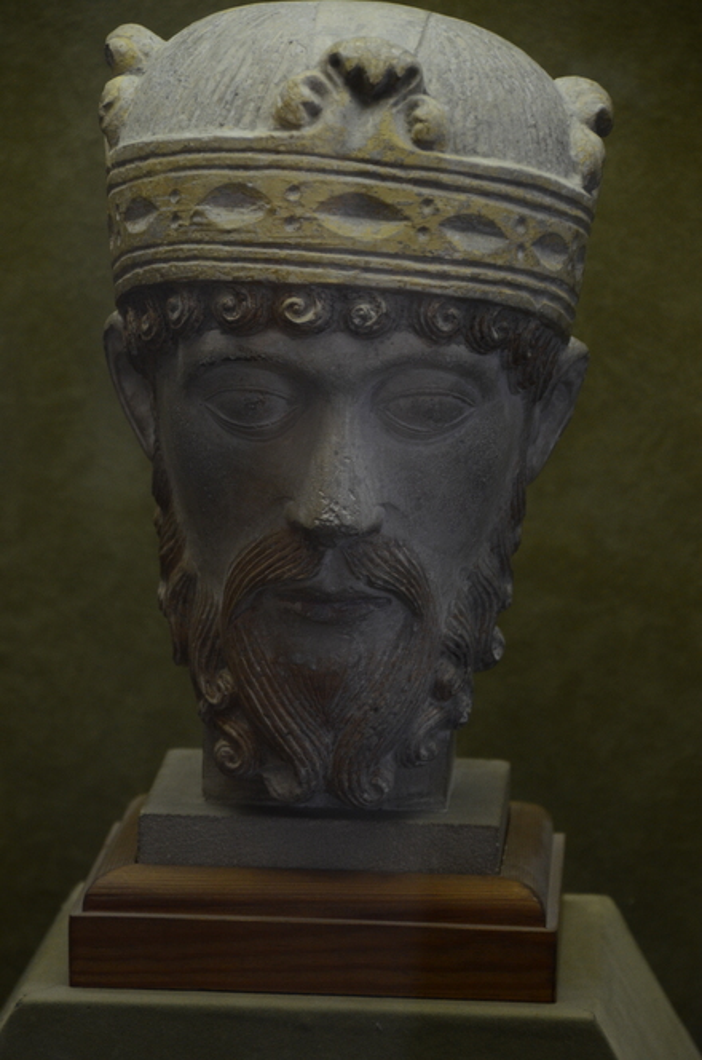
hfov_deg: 6.8
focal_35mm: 202
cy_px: 530
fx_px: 5948
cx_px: 351
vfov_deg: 10.2
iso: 1000
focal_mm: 135
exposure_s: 1/125
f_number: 6
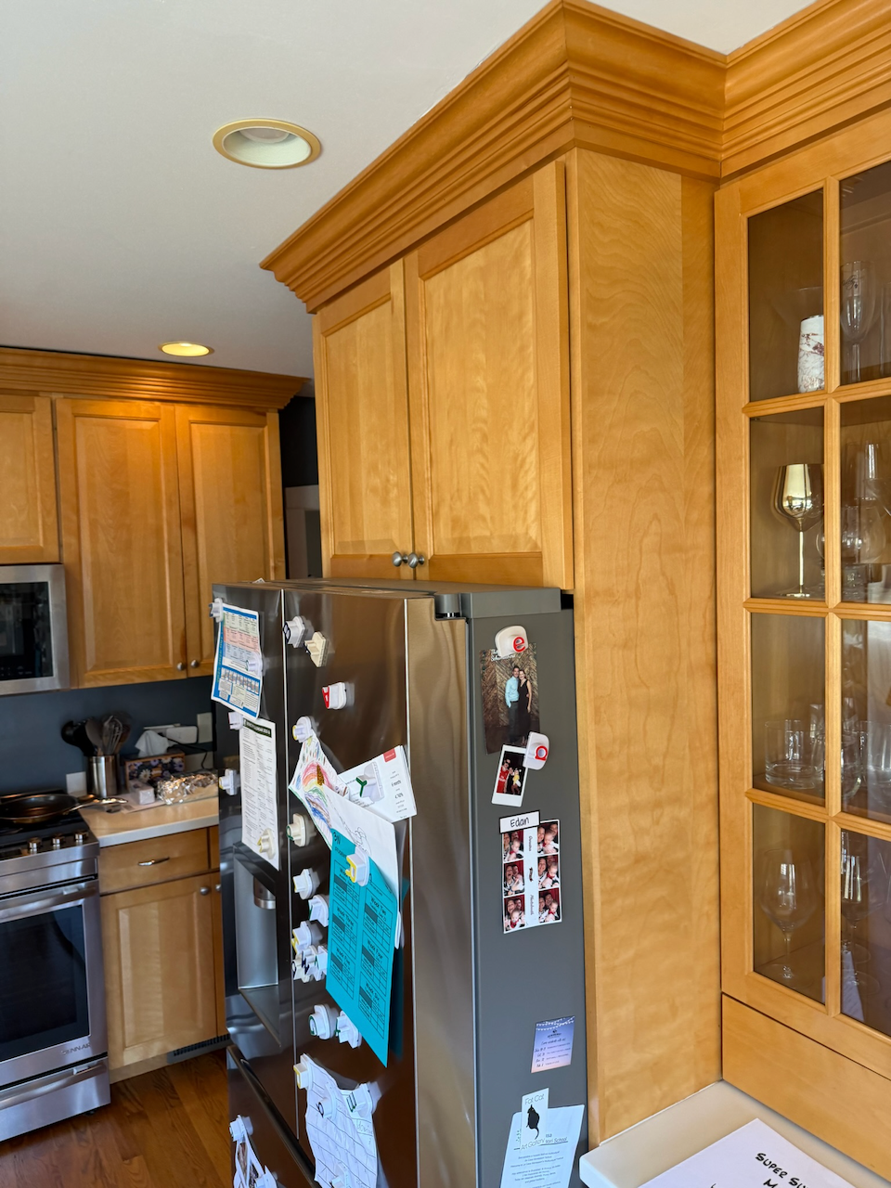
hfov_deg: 56.8
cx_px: 446
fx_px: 824
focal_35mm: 24
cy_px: 594
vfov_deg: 71.6
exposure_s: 1/120
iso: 200
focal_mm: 6.76
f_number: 1.78
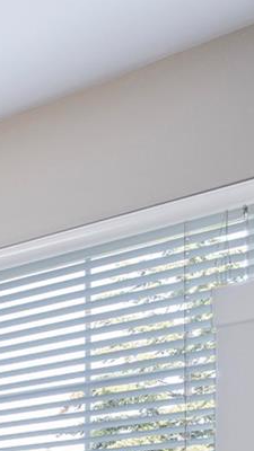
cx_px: -621
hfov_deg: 9.7
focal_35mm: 67
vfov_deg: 26.7
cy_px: 581
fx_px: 802
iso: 250
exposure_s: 1/30
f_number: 3.5
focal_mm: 16
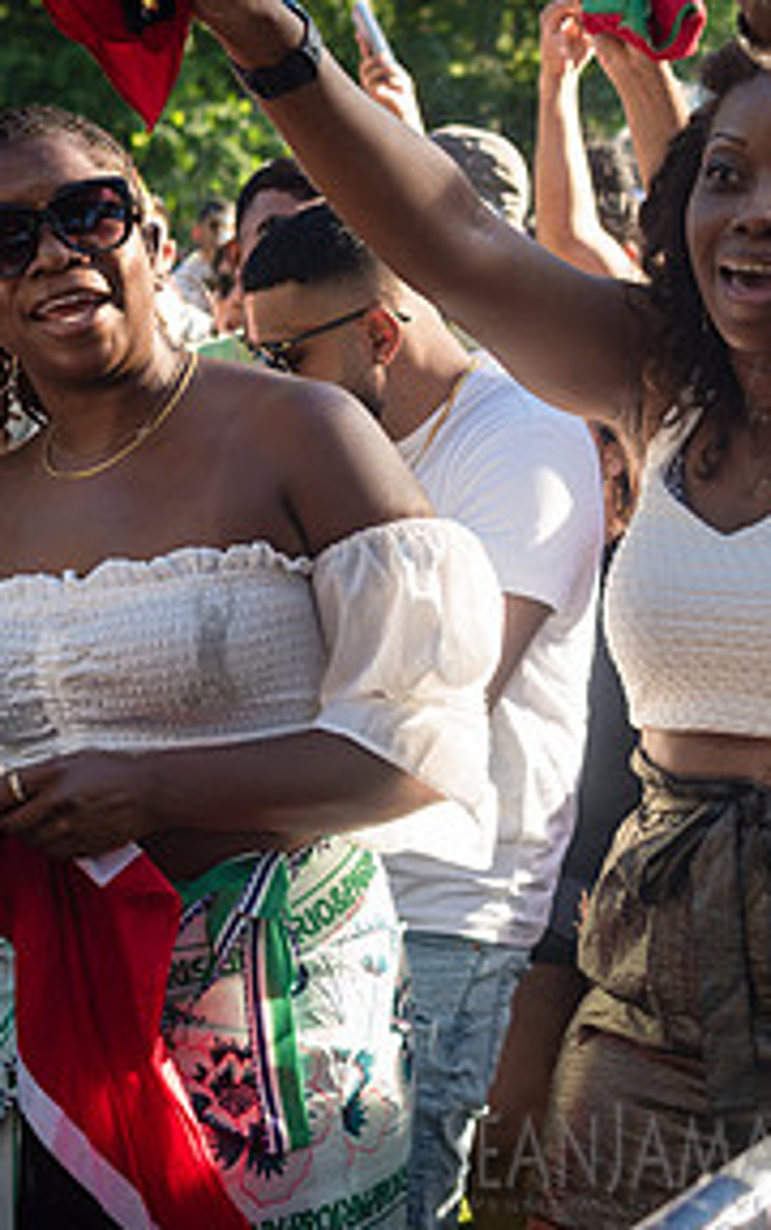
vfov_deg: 28.4
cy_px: 422
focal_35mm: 72
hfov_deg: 17.7
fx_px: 2415
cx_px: 762
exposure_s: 1/400
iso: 250
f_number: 3.5
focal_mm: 35
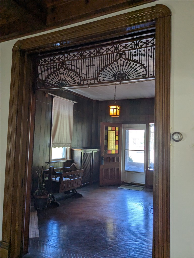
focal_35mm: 27
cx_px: 97
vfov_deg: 65.3
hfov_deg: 51.4
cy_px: 129
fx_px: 202
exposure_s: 1/120
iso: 144
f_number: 1.73
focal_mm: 4.38
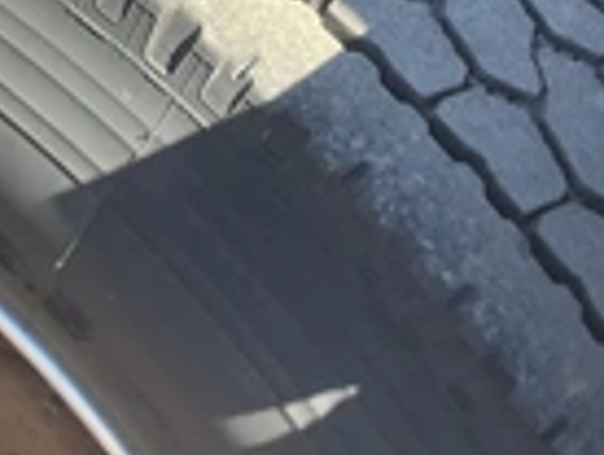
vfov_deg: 16.6
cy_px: -140
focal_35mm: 84
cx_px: 201
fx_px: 1468
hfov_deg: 23.1
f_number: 1.8
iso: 20
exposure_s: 1/205
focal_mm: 3
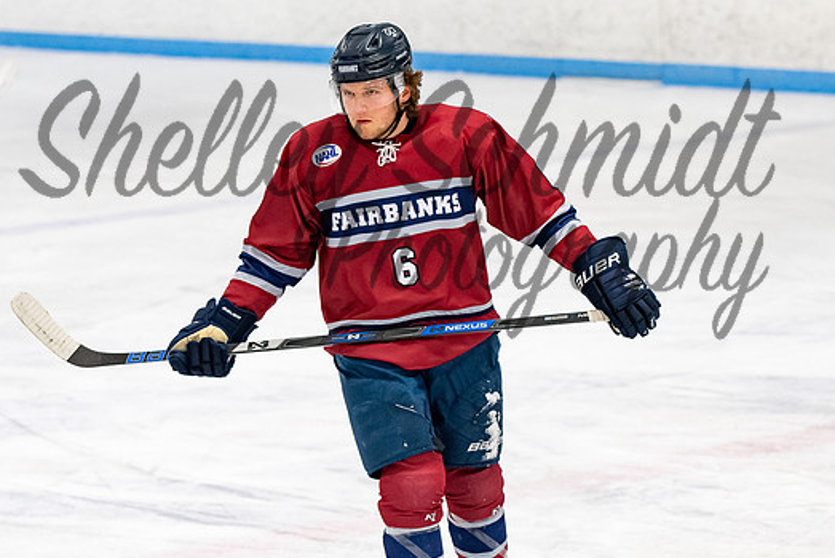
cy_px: 200
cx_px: 386
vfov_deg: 6.1
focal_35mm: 224
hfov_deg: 9.2
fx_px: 5197
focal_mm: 110
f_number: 3.2
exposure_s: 1/800
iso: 1800
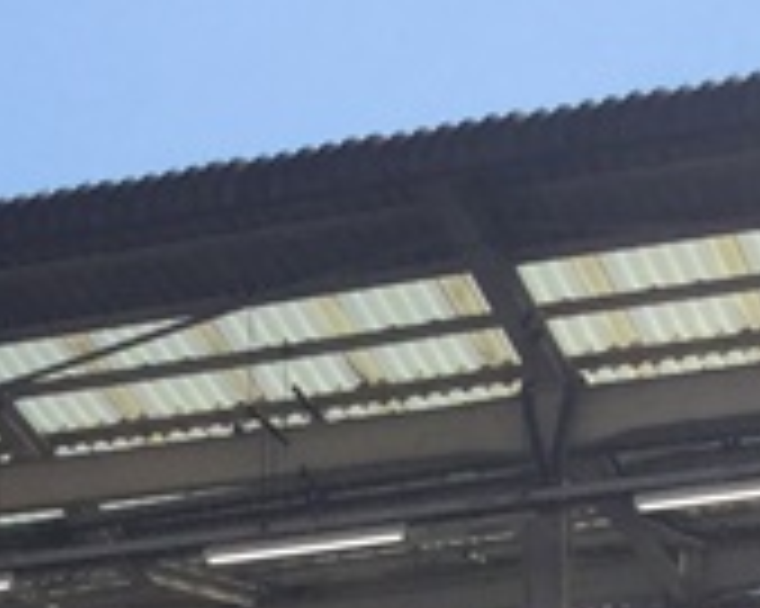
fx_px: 4114
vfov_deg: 7.7
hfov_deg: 10.1
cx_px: -486
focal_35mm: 183
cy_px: 1540
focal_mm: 3.3
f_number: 2.4
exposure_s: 1/1314
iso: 25
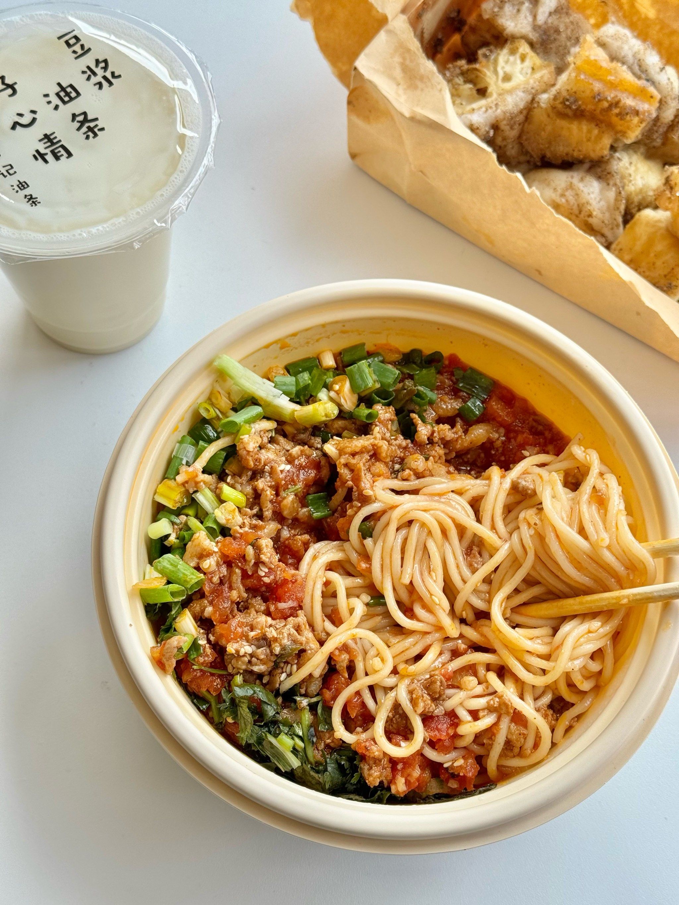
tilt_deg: -64.5
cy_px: 452
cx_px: 340
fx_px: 1255
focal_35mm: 48
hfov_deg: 30.3
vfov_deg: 39.7
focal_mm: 6.86
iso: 64
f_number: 1.78
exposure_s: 1/354
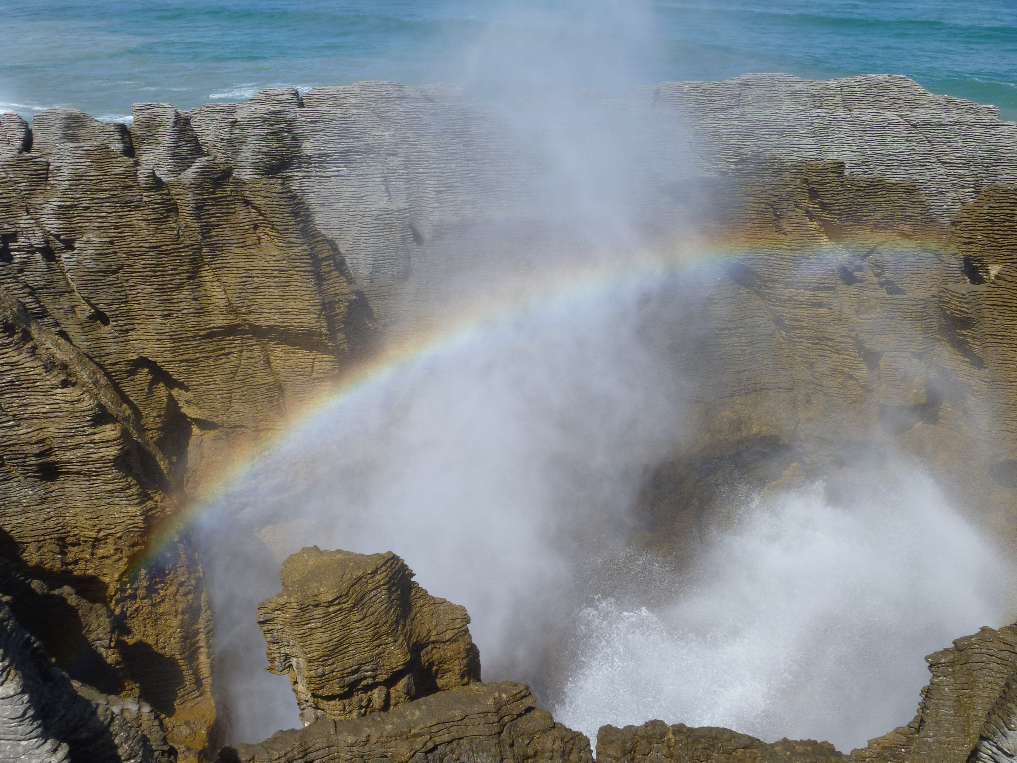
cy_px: 382
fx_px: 1028
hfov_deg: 52.6
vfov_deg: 40.7
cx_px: 508
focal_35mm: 35
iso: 80
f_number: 5.6
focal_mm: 6.3
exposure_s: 1/320
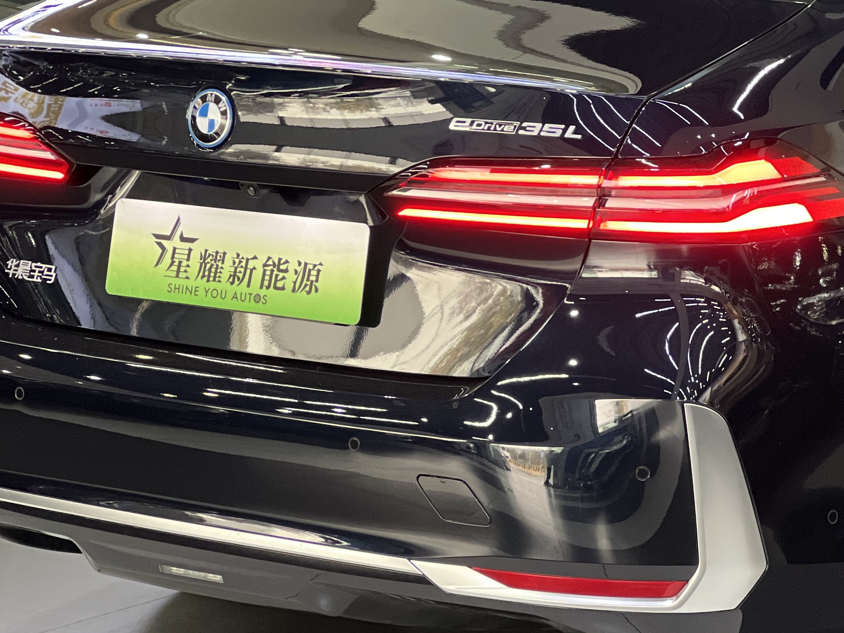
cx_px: 618
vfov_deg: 10.1
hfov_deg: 13.4
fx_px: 3584
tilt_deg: -9.6
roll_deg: -0.6
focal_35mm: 147
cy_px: 275
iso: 320
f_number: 2.8
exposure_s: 1/25
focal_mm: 9
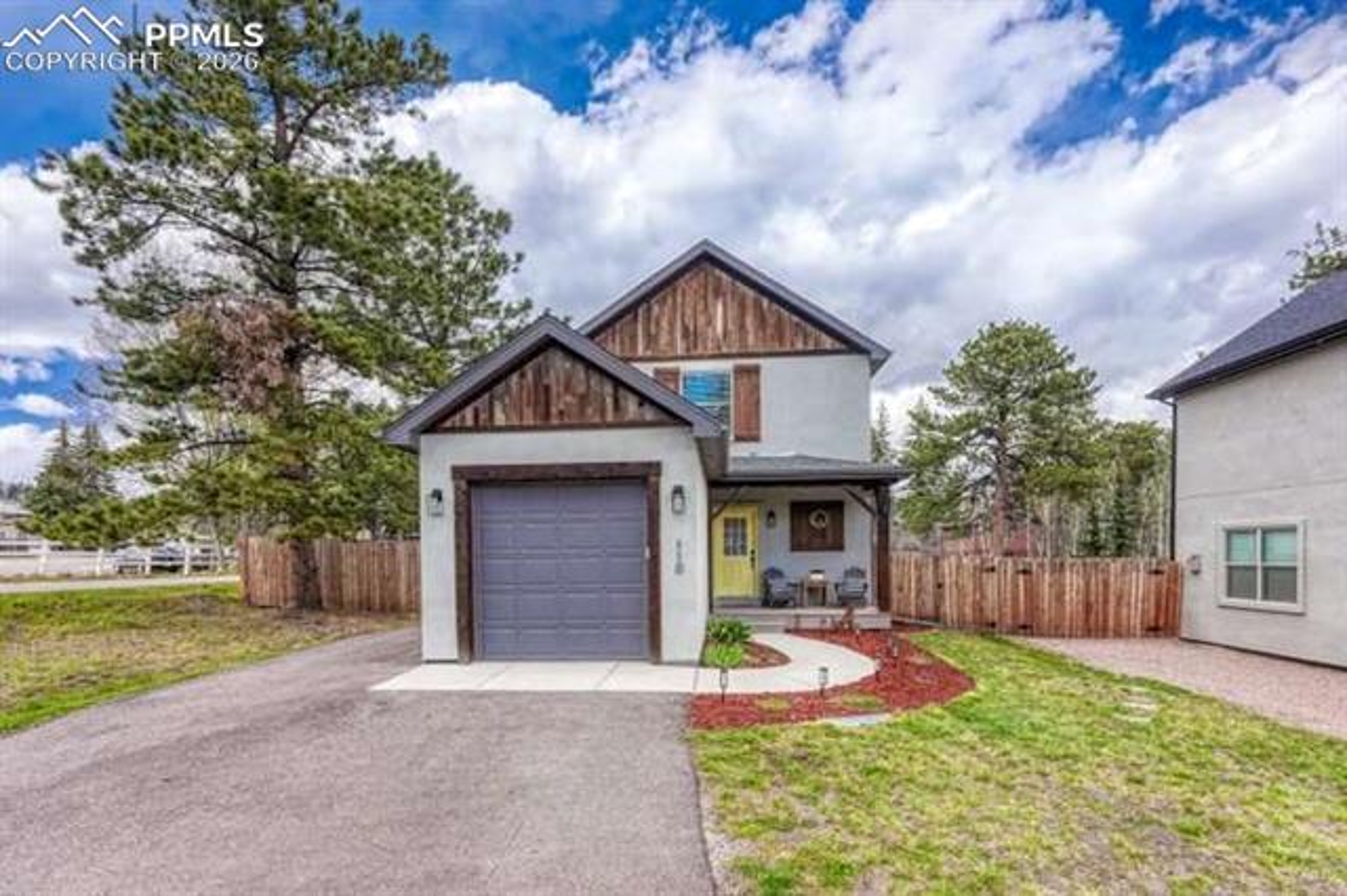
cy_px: 448
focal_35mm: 15
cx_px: 674
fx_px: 546
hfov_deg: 101.9
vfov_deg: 78.8
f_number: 8
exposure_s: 1/8000
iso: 400
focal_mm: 14.6
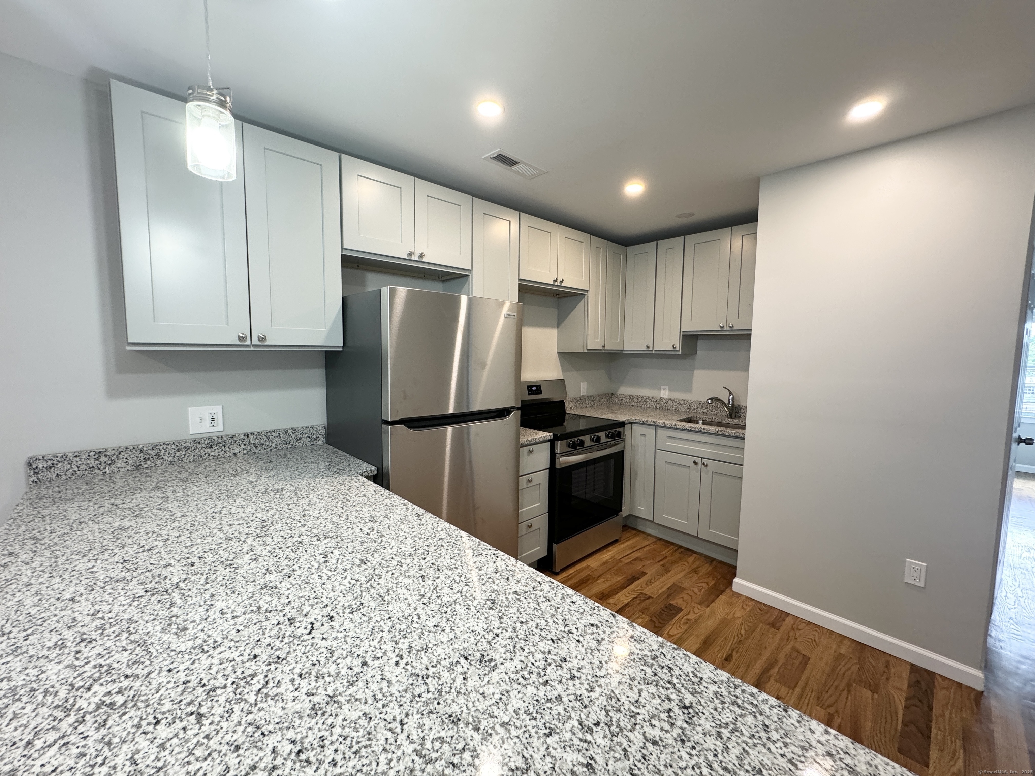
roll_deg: -1.0
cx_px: 518
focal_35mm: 14
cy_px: 388
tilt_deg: -6.0
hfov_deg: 102.1
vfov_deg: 85.7
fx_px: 419
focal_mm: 2.22
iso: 200
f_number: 2.2
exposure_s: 1/60
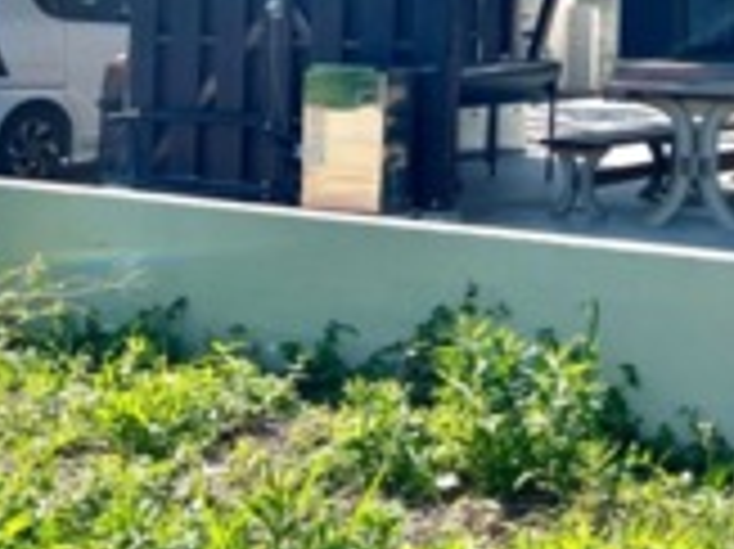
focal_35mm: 72
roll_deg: -0.5
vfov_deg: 19.5
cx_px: 766
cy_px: -72
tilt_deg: +2.7
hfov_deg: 25.5
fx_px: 1526
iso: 50
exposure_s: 1/8696
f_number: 1.5
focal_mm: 5.7
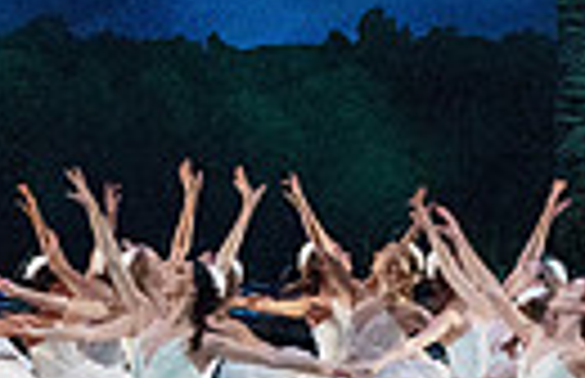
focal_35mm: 546
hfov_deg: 3.8
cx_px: 394
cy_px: -163
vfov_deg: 2.5
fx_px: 8789
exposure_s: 1/250
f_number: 5.6
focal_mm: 100
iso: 8000
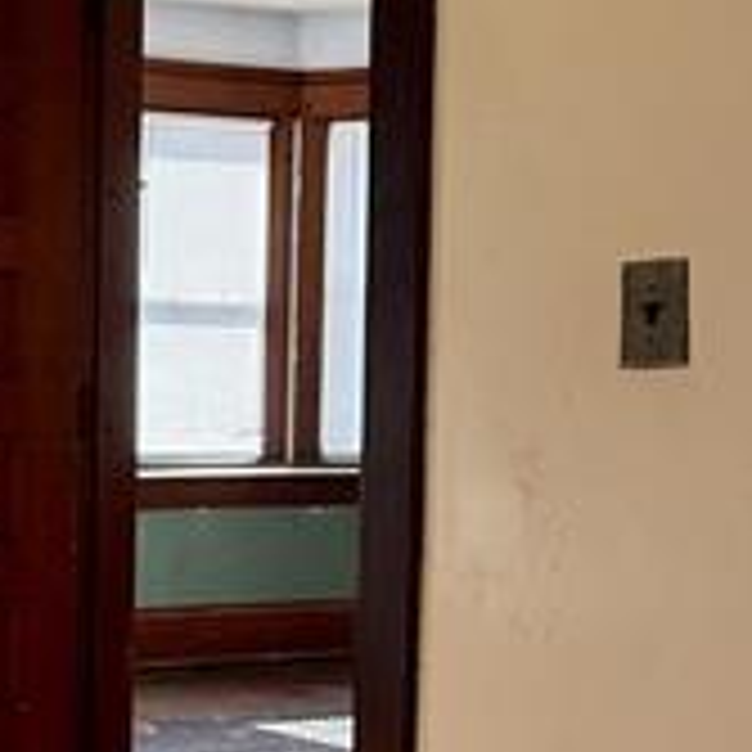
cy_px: 428
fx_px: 1401
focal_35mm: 57
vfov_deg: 30.0
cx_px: -320
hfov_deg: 24.6
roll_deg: -1.7
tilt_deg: -2.1
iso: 250
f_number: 2.2
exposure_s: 1/120
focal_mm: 2.22
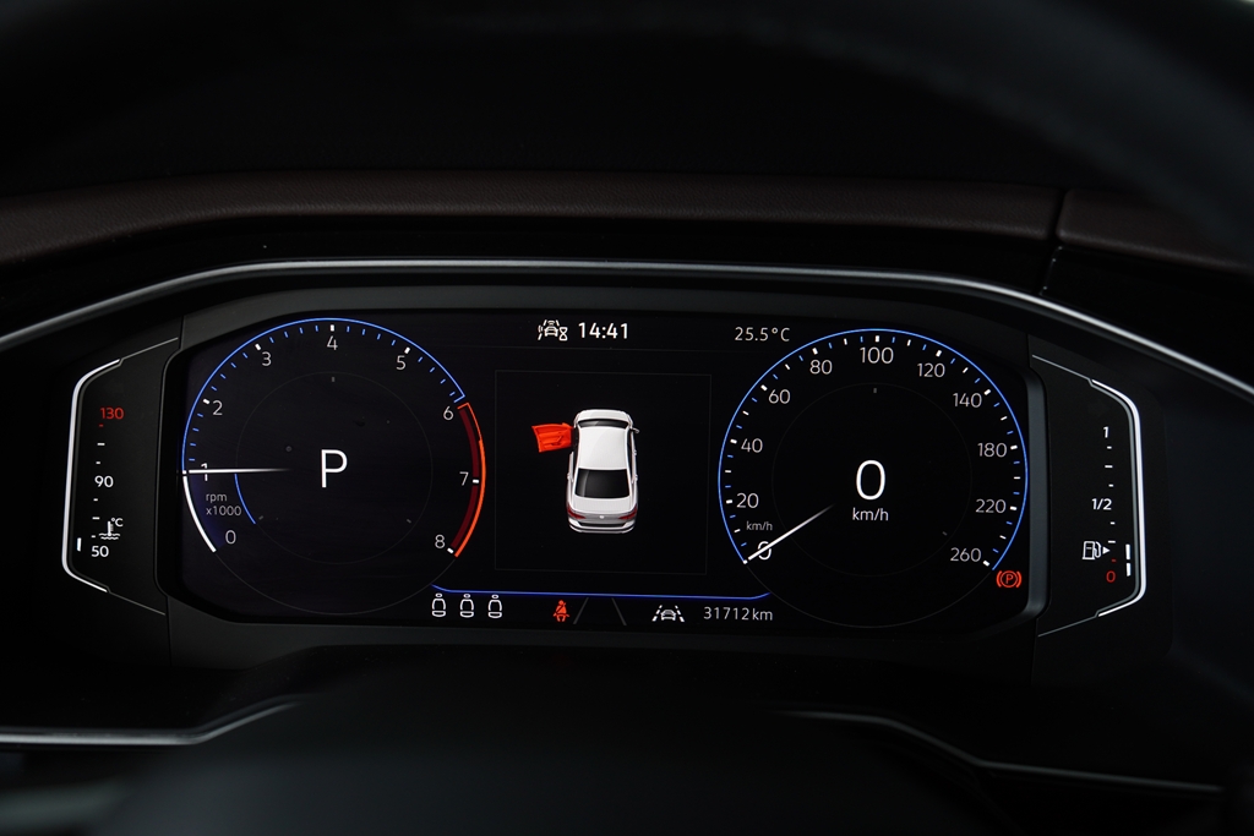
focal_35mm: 50
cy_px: 418
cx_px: 627
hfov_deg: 40.0
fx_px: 1724
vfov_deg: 27.3
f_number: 3.5
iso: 200
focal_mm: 33
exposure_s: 1/80
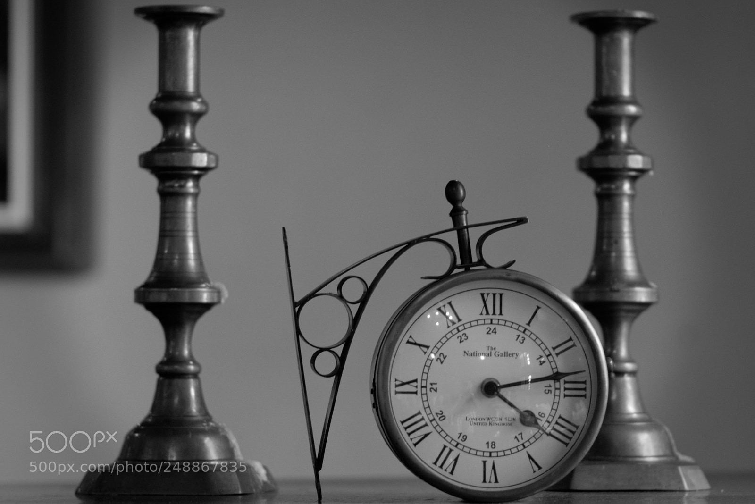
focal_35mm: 128
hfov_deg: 16.1
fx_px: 2675
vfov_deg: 10.8
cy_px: 252
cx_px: 378
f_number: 1.8
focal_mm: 85
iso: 800
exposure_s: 1/80
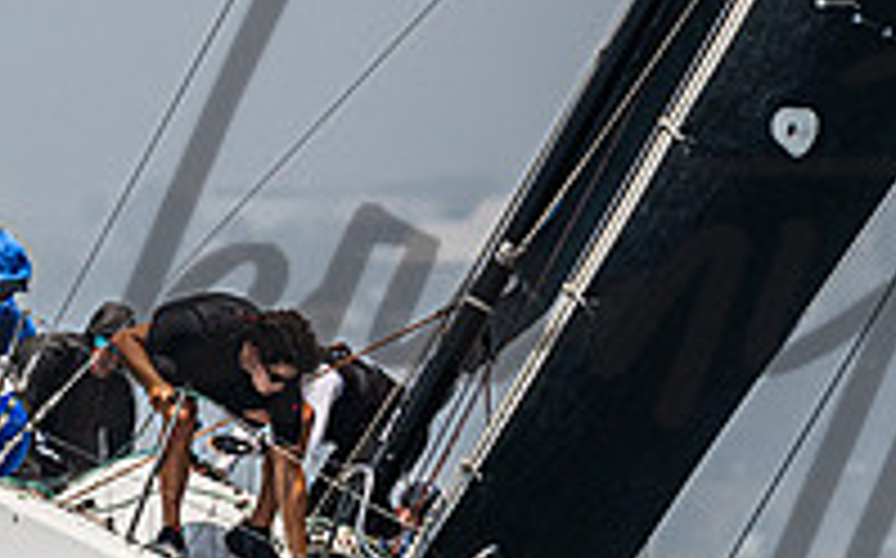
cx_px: -24
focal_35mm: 1385
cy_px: 278
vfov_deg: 0.9
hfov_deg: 1.5
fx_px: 33792
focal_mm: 340
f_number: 6.3
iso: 400
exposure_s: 1/4000
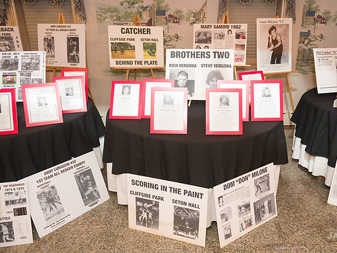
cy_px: 122
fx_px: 263
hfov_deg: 64.9
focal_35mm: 27
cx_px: 195
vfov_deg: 51.3
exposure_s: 1/125
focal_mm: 24
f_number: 3.2
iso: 1000
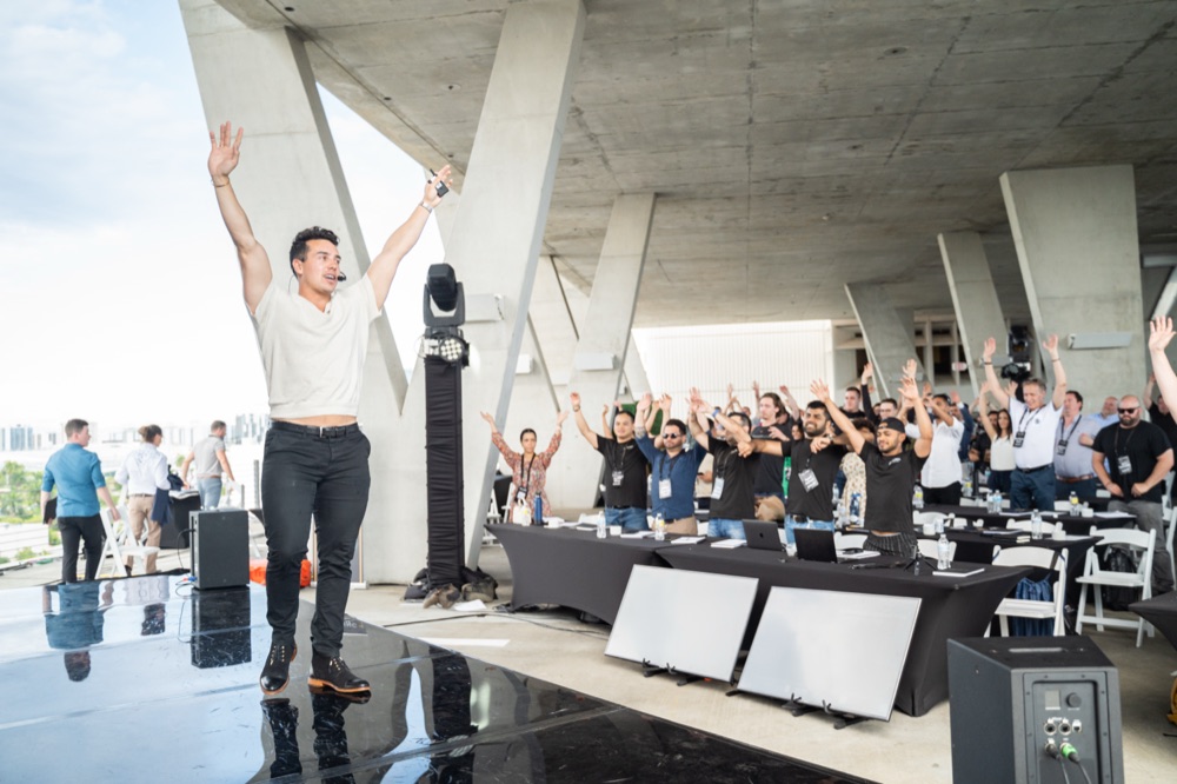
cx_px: 588
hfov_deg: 61.9
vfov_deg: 43.6
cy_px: 392
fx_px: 980
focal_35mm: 30
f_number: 3.2
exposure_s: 1/250
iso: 800
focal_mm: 30
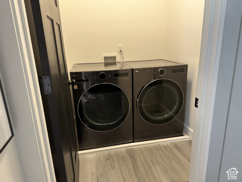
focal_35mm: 24
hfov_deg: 71.6
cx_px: 121
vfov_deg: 56.8
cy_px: 91
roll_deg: +1.7
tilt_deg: -16.3
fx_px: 168
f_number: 1.78
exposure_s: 1/60
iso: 500
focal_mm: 6.86
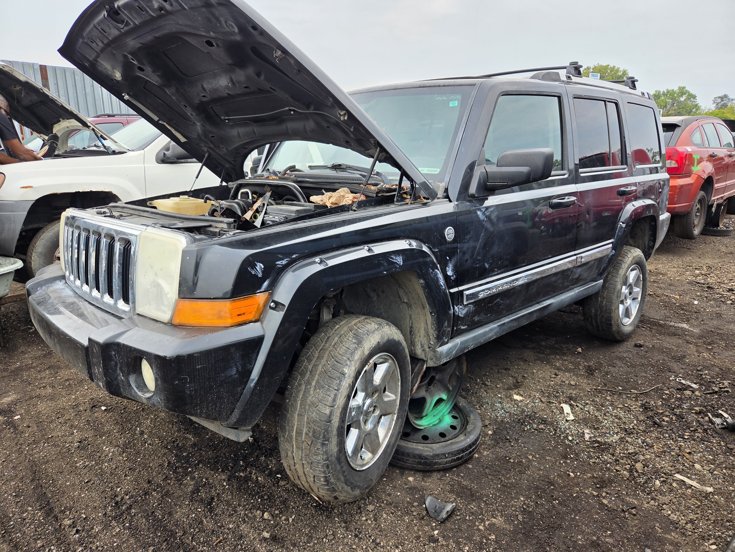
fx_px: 488
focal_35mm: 23
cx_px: 368
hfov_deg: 73.9
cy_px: 276
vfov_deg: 58.9
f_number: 1.8
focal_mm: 5.4
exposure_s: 1/1265
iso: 80
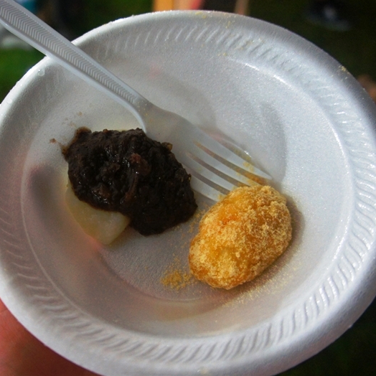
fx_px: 430
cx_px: 125
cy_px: 186
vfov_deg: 47.2
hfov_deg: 46.5
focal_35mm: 35
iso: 1600
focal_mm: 18
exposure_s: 1/15
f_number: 3.5
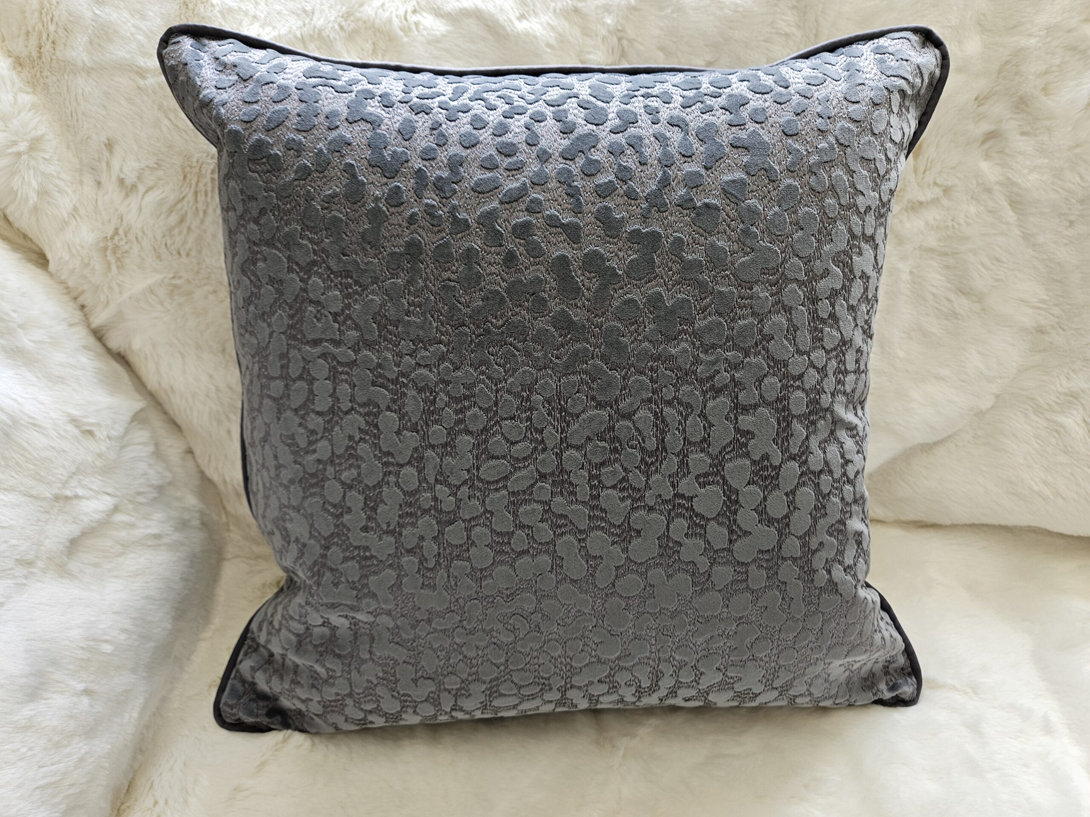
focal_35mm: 23
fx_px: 724
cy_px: 408
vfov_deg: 58.9
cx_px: 545
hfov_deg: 73.9
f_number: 1.8
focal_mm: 5.4
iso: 125
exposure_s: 1/180
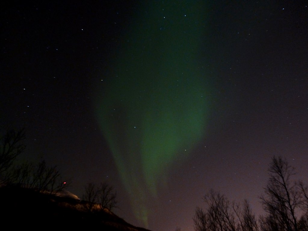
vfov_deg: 56.8
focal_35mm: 24
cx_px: 154
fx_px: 214
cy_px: 116
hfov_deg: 71.6
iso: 400
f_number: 3.5
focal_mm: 4.3
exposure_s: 15
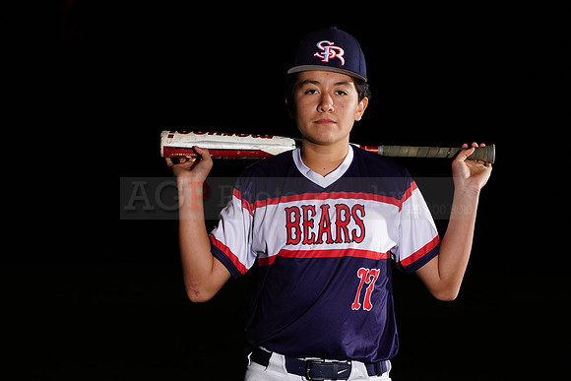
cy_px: 190
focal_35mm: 164
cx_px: 286
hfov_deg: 12.5
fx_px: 2602
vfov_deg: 8.4
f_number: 9
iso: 400
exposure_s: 1/125
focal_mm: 164
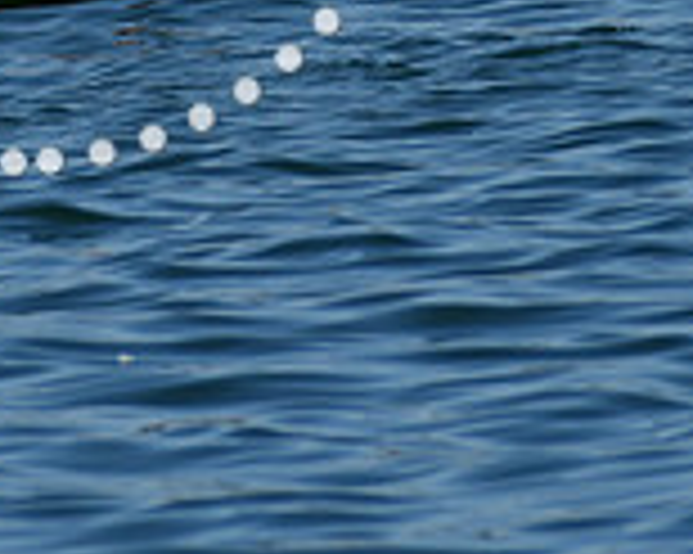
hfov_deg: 1.9
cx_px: 14
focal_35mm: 1006
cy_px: -263
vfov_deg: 1.5
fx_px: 20620
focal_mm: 190
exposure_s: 1/1600
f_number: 7.1
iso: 200
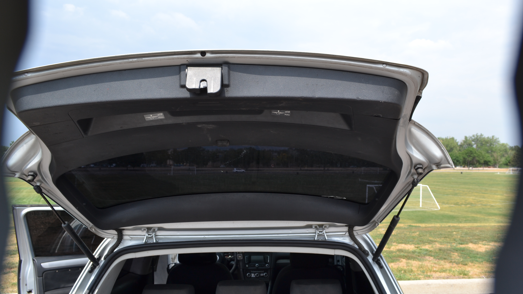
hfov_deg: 66.1
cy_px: 152
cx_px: 262
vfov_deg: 40.2
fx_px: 402
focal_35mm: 29
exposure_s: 1/200
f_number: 7.1
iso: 100
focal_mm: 18
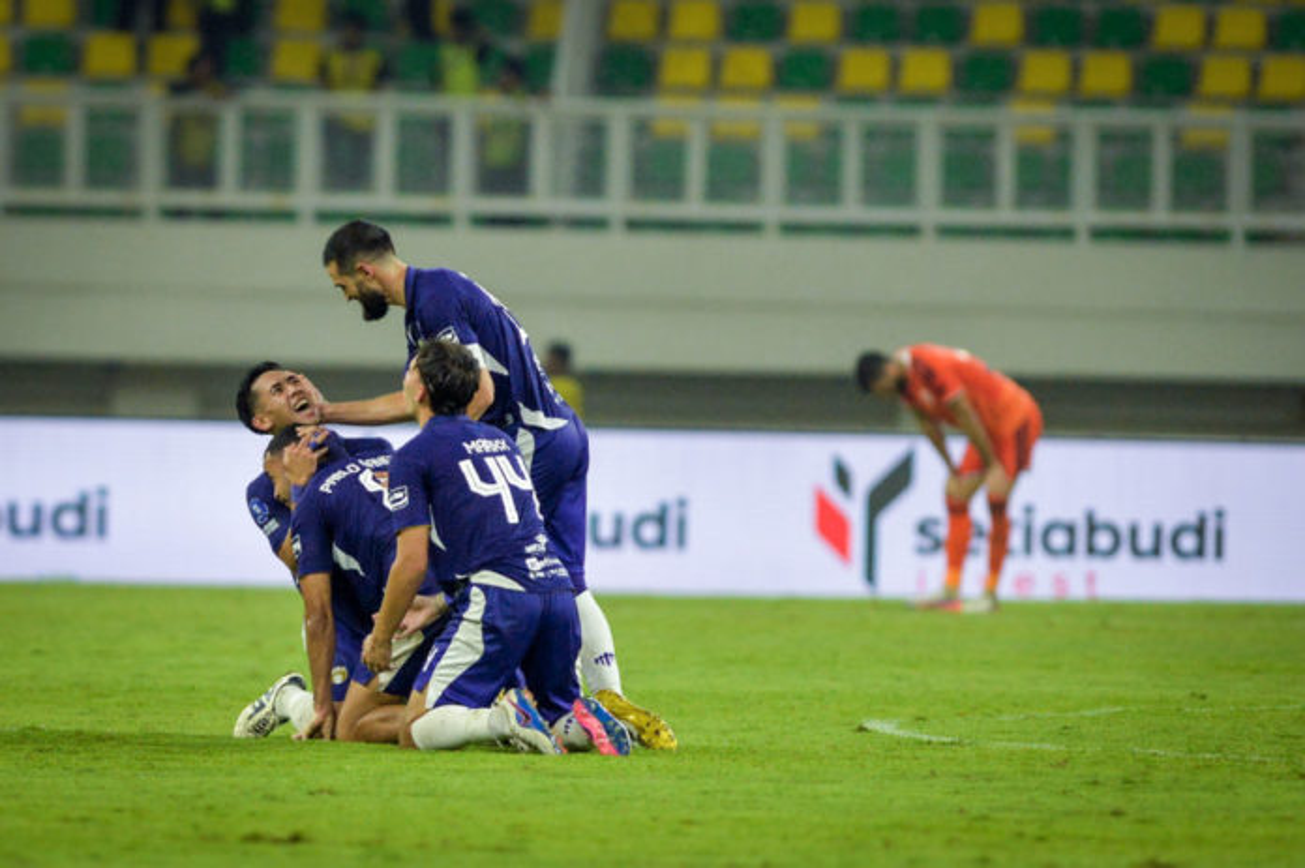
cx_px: 652
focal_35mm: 300
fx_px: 10867
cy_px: 434
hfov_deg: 6.9
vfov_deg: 4.6
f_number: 3.2
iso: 2500
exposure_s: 1/2000
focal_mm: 300
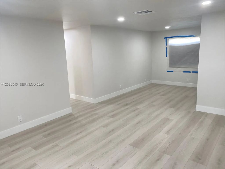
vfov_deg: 53.1
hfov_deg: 67.3
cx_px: 112
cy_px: 84
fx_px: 169
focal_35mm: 26
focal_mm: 4.25
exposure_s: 1/120
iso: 125
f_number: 1.8
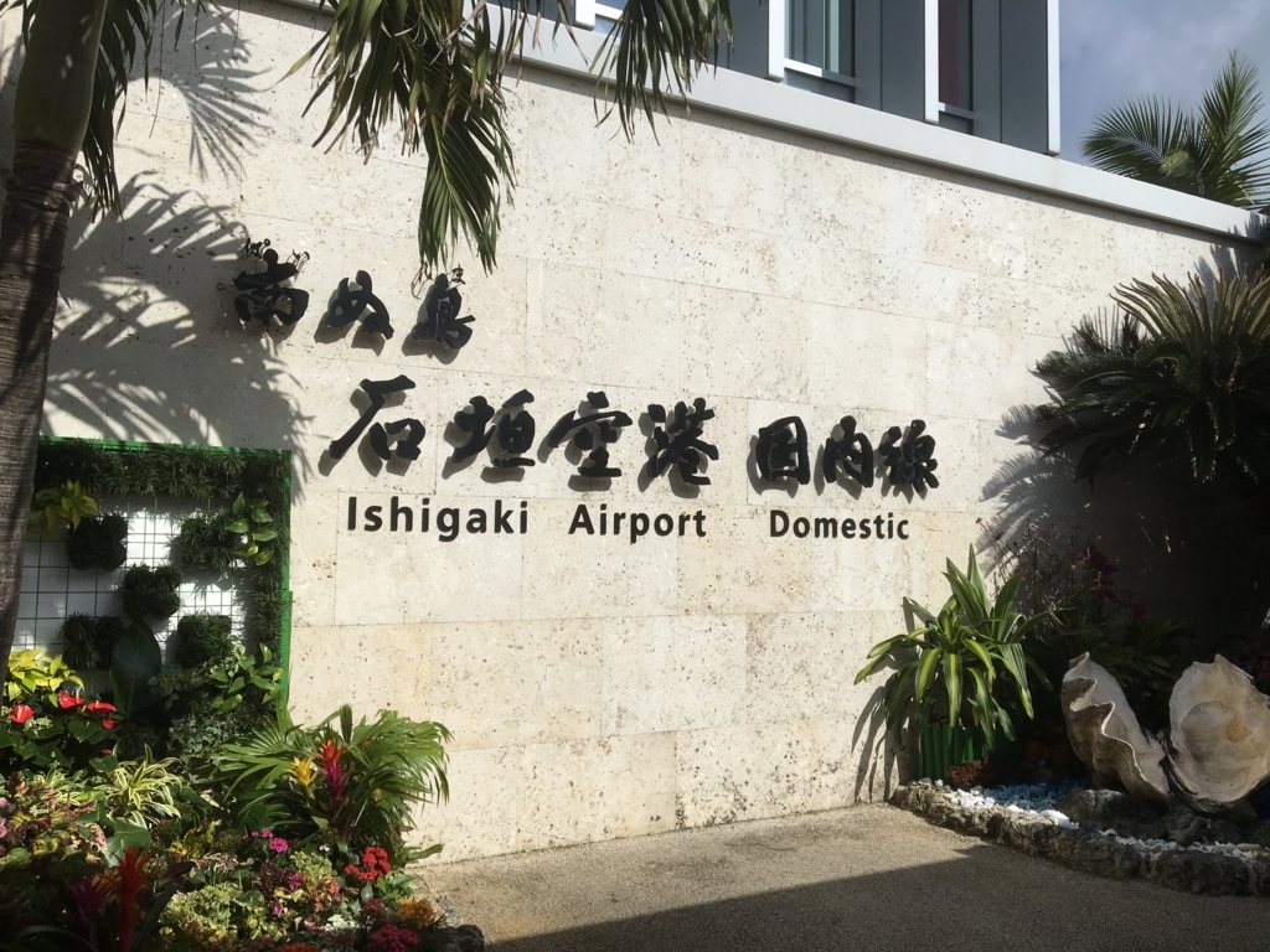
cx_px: 635
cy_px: 476
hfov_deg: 61.7
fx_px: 1064
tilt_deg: +2.3
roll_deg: -1.0
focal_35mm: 29
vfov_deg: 48.2
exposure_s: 1/3846
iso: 25
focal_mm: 4.15
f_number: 2.2
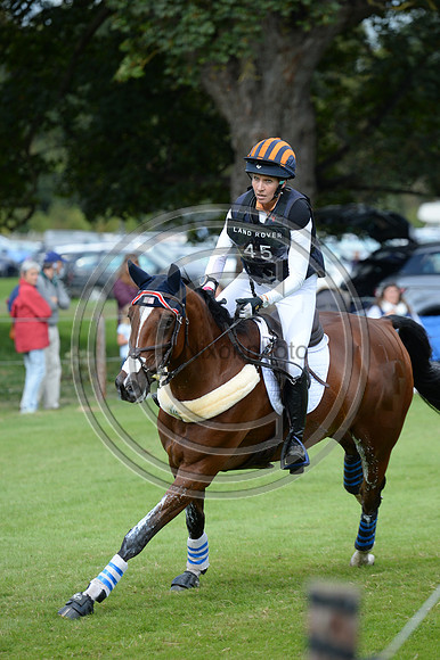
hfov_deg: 4.6
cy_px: 330
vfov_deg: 6.9
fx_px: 5506
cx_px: 220
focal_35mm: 300
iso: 800
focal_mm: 300
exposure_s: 1/1250
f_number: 6.3
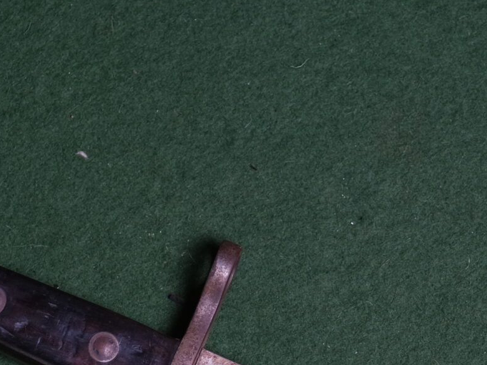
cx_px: 431
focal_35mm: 261
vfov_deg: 5.7
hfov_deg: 7.6
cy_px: 503
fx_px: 3671
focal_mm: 55
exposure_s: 1/160
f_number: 5
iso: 320
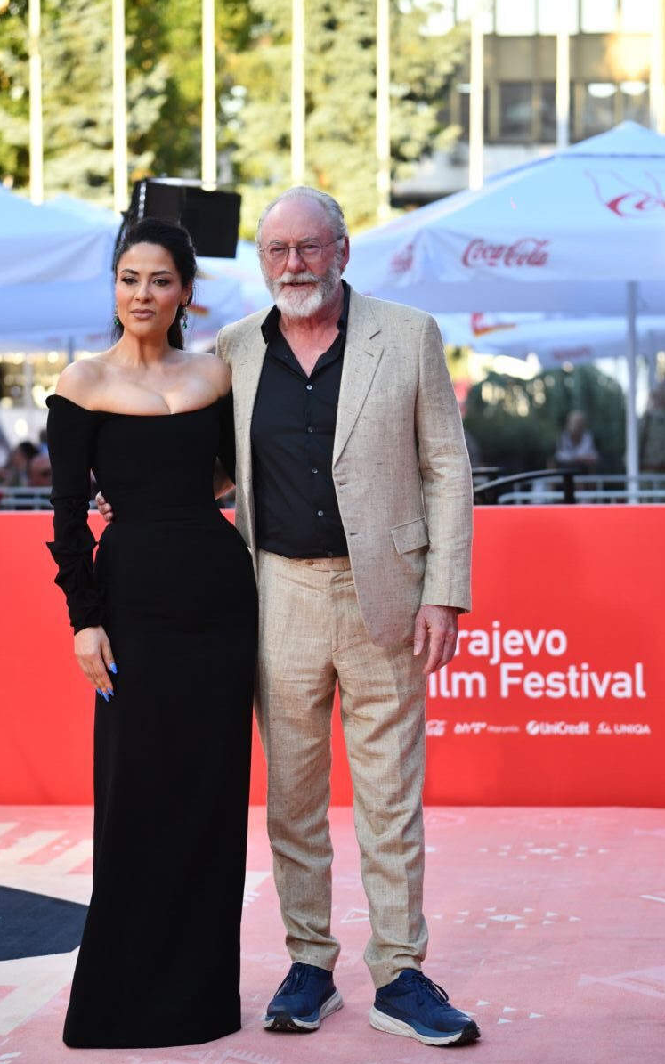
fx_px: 2551
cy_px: 532
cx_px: 340
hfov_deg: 14.8
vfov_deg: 23.6
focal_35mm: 88
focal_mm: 86
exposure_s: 1/2500
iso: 1250
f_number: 2.8
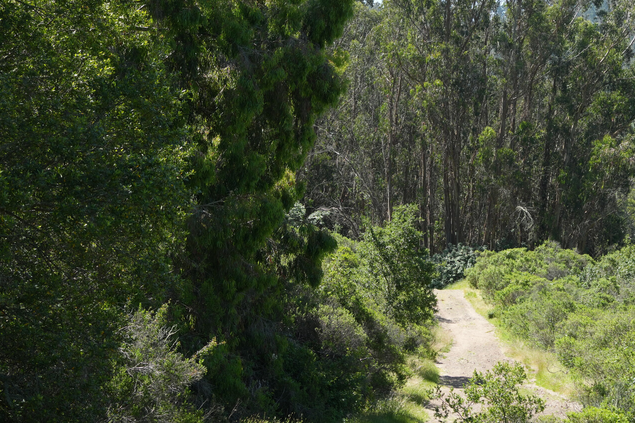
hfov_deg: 23.7
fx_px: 1499
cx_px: 467
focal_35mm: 85
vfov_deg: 16.1
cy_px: 199
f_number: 4.5
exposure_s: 1/500
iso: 200
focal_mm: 50
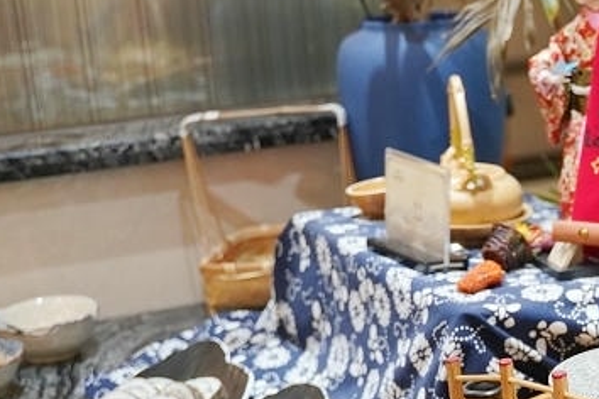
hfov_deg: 19.9
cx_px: 751
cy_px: 460
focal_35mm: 95
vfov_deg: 14.0
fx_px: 1581
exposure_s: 1/160
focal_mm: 28
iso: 1600
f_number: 2.8
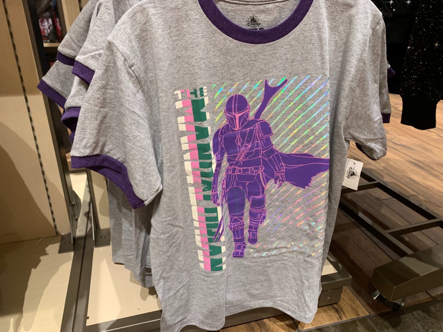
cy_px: 166
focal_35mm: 26
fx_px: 333
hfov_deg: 67.3
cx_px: 222
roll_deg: -1.4
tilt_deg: -25.2
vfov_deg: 53.1
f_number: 1.8
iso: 250
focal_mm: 4.25
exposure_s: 1/60
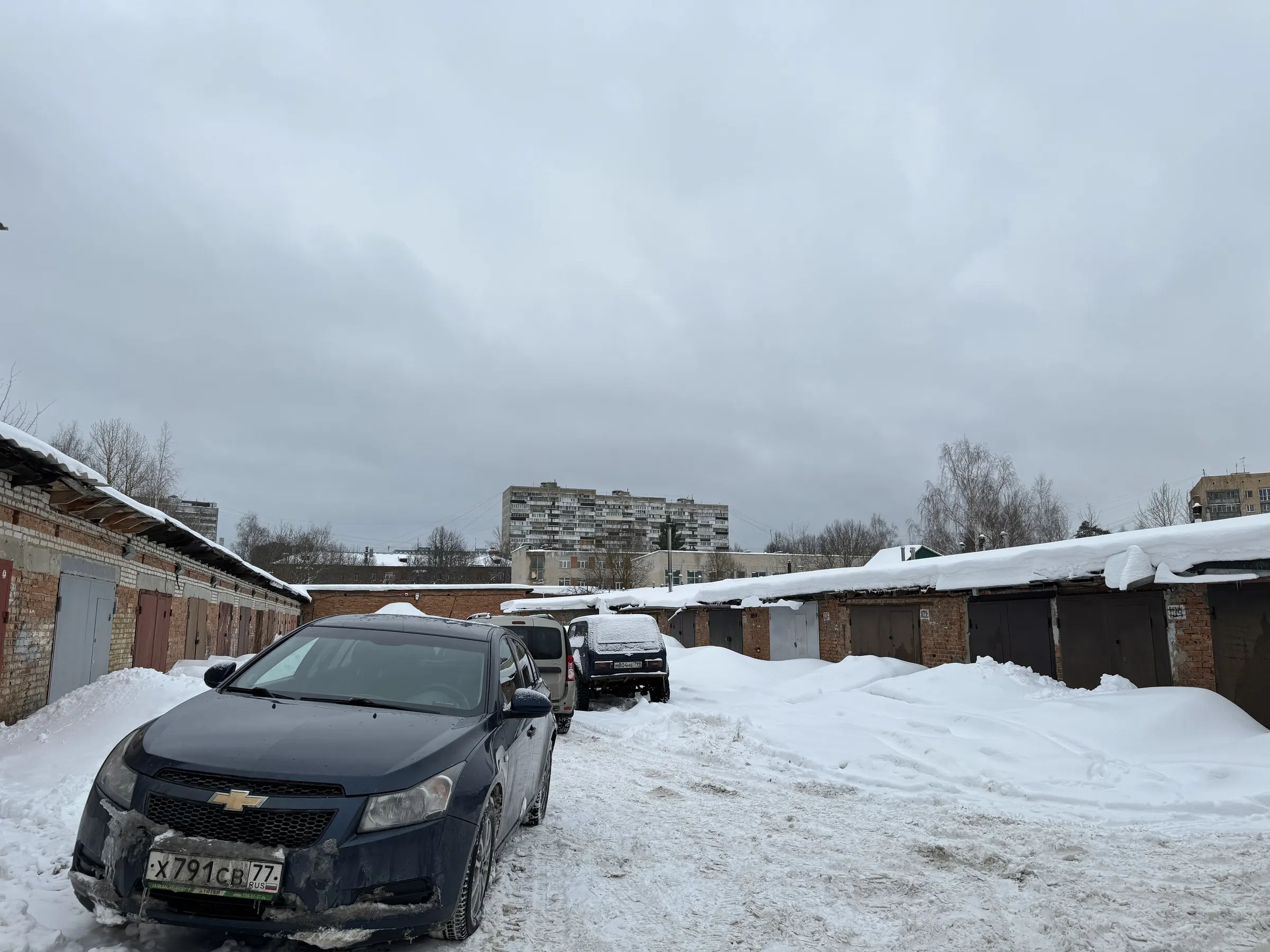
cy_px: 476
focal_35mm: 24
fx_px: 881
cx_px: 635
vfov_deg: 56.8
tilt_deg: +10.2
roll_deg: +0.5
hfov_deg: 71.6
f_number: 1.78
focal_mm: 6.86
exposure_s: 1/995
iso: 80
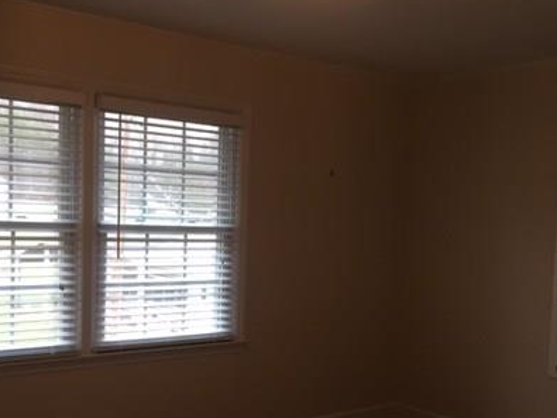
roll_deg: -2.3
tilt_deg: -6.1
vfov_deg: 30.7
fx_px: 756
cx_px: 307
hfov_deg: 40.4
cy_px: 275
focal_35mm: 47
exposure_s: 1/30
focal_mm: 4.15
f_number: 2.2
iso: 40
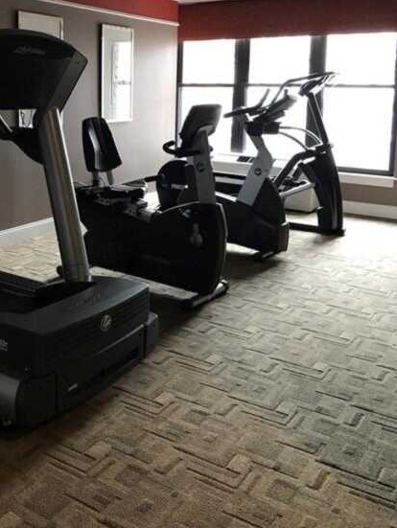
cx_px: 124
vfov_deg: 47.1
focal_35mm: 39
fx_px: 596
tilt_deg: -7.8
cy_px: 175
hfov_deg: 36.4
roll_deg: -0.5
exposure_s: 1/17
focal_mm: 3.99
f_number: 1.8
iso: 40
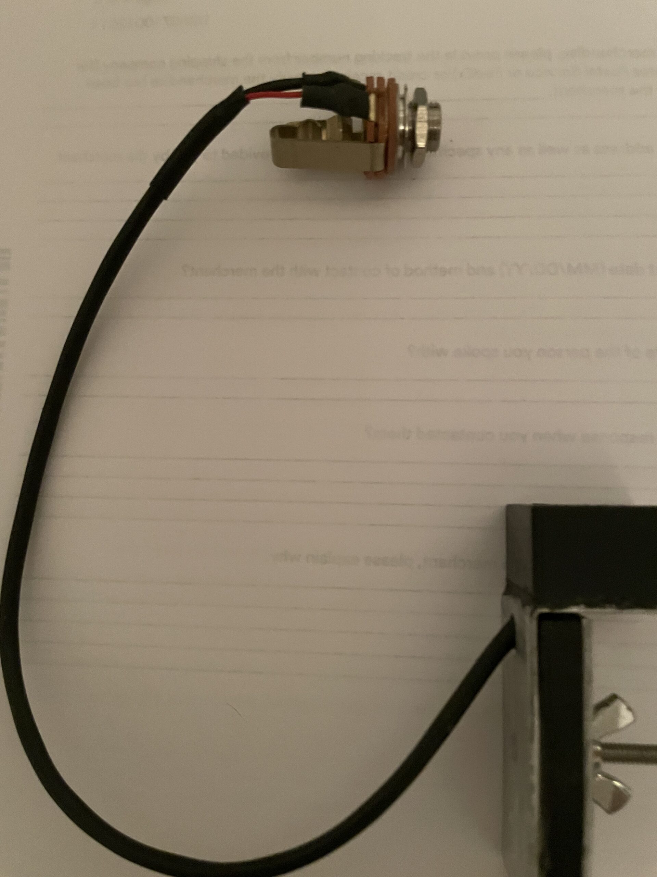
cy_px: 438
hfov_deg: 53.1
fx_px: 658
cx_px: 328
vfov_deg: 67.3
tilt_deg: -83.6
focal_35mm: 26
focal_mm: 4.2
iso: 640
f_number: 1.6
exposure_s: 1/30
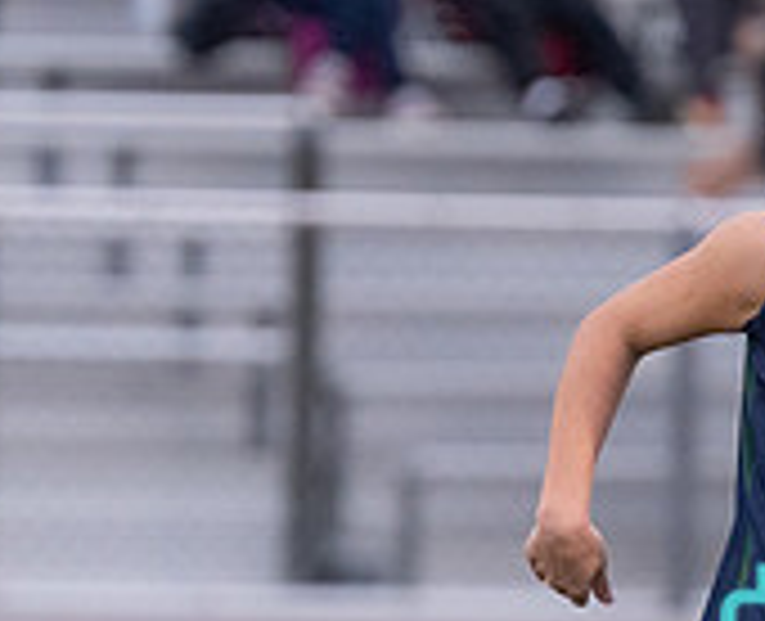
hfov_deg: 1.4
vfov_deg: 1.2
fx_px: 30332
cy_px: 665
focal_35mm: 1332
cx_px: 832
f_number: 4
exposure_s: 1/1000
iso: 2000
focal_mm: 252
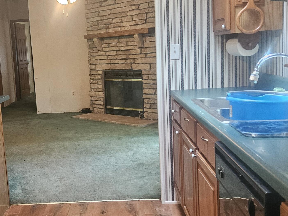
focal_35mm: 49
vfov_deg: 29.7
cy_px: 112
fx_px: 408
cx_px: 65
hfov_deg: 37.7
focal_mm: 5.4
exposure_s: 1/120
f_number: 1.8
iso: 400
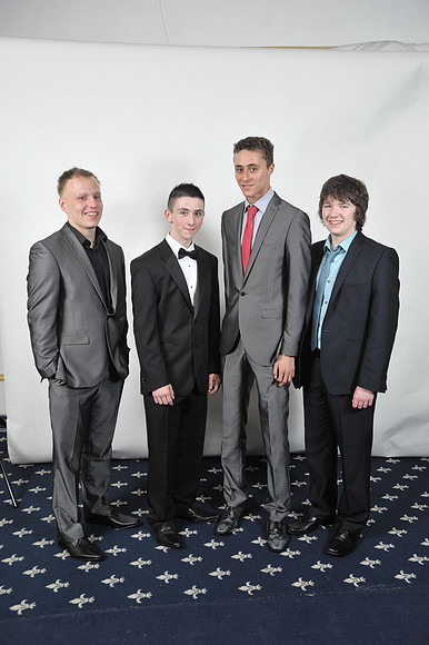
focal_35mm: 34
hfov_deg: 38.8
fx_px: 608
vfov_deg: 55.8
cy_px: 322
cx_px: 214
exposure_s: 1/160
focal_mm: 34
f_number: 7.1
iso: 1000
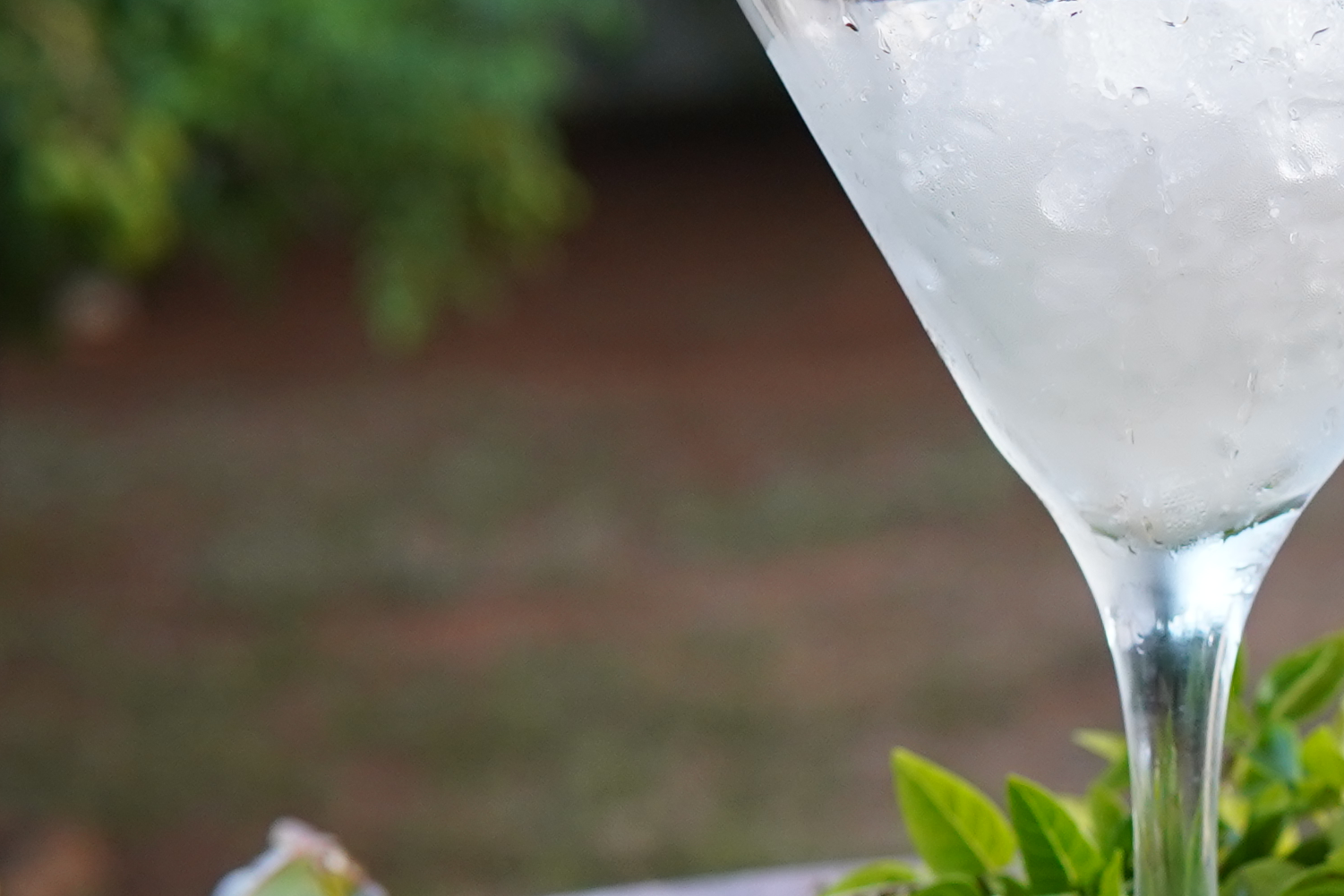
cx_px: 1510
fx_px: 4405
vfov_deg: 11.6
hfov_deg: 16.8
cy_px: 721
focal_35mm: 118
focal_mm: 30
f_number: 4
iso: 800
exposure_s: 1/160
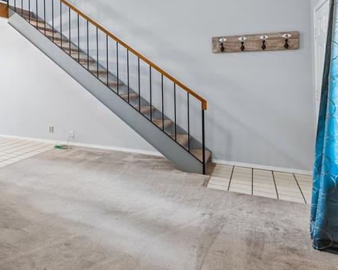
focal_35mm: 33
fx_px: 330
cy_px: 77
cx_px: -9
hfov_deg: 44.9
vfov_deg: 43.5
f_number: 5.6
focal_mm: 10
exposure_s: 1/4
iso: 125
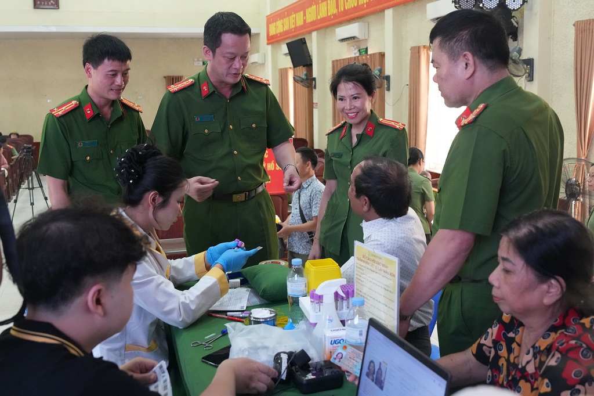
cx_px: 297
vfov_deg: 36.8
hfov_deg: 53.1
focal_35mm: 36
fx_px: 594
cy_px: 198
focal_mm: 24
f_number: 4
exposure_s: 1/160
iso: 4000
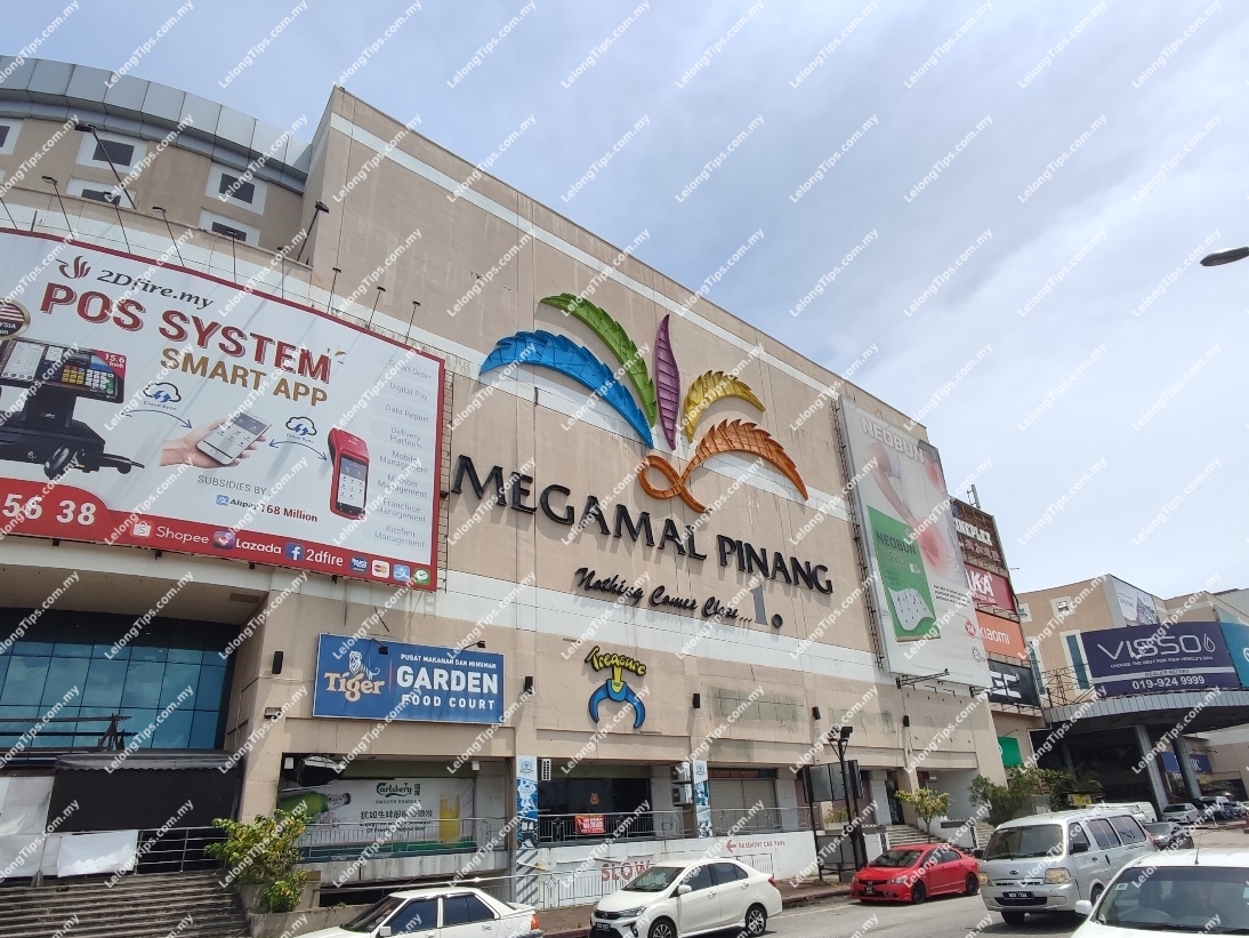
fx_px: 614
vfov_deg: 74.7
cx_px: 640
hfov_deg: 91.0
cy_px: 484
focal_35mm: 17
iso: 50
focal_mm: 1.65
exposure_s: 1/1910
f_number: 2.2
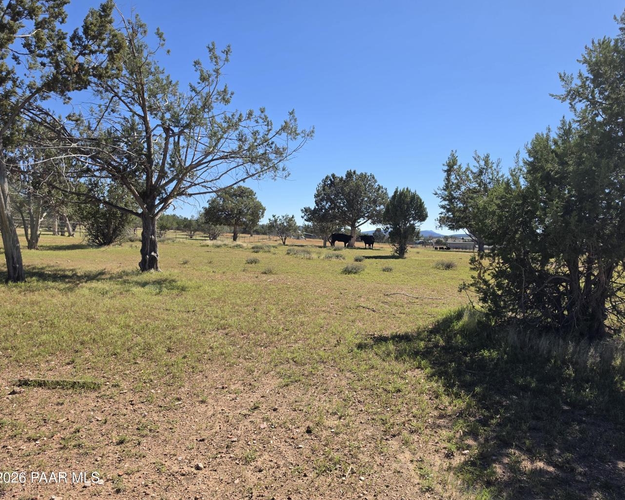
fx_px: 444
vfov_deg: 58.8
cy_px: 250
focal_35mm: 24
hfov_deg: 70.3
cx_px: 317
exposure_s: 1/5294
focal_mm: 6.5
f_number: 1.4
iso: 64
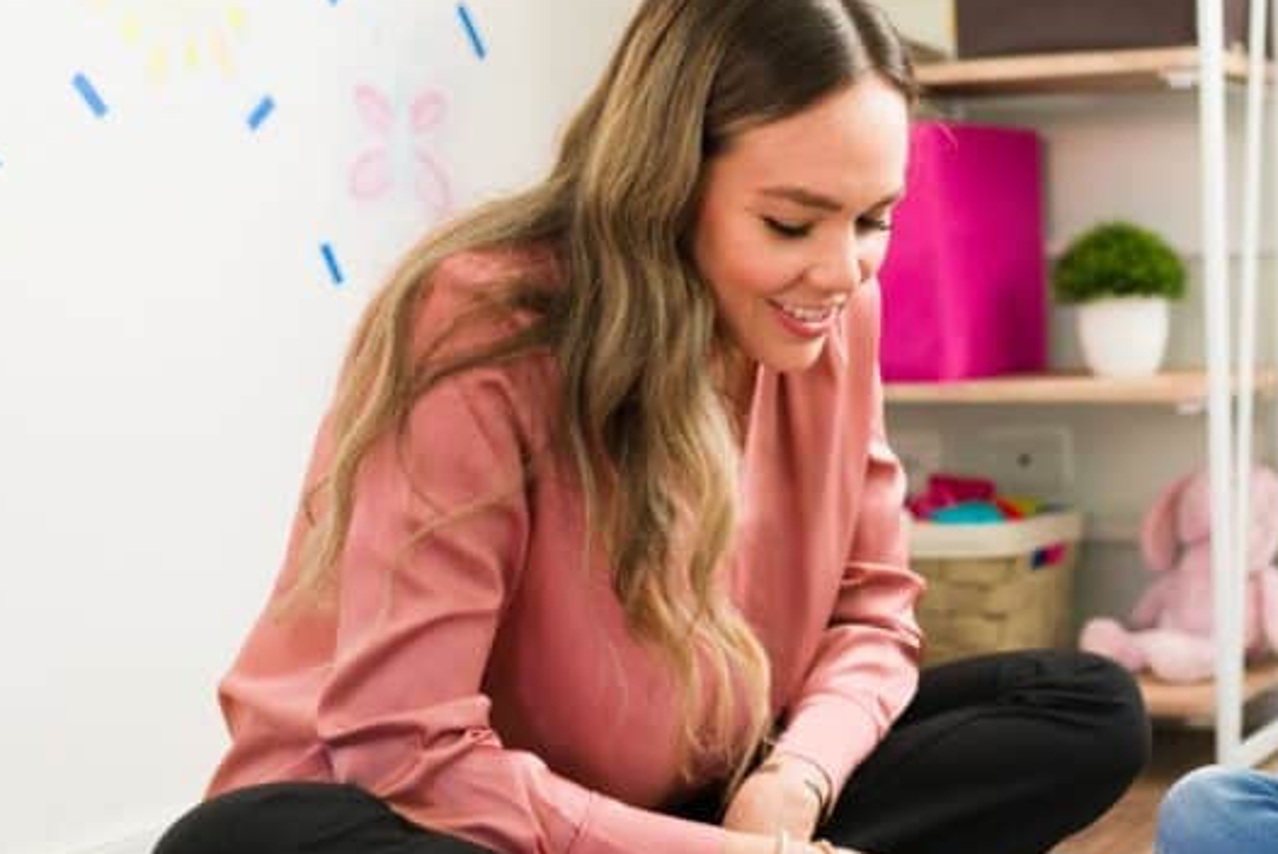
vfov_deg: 20.0
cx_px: 1191
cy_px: 583
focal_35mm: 68
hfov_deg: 28.3
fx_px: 2415
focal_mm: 35
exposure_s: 1/125
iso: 400
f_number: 1.8
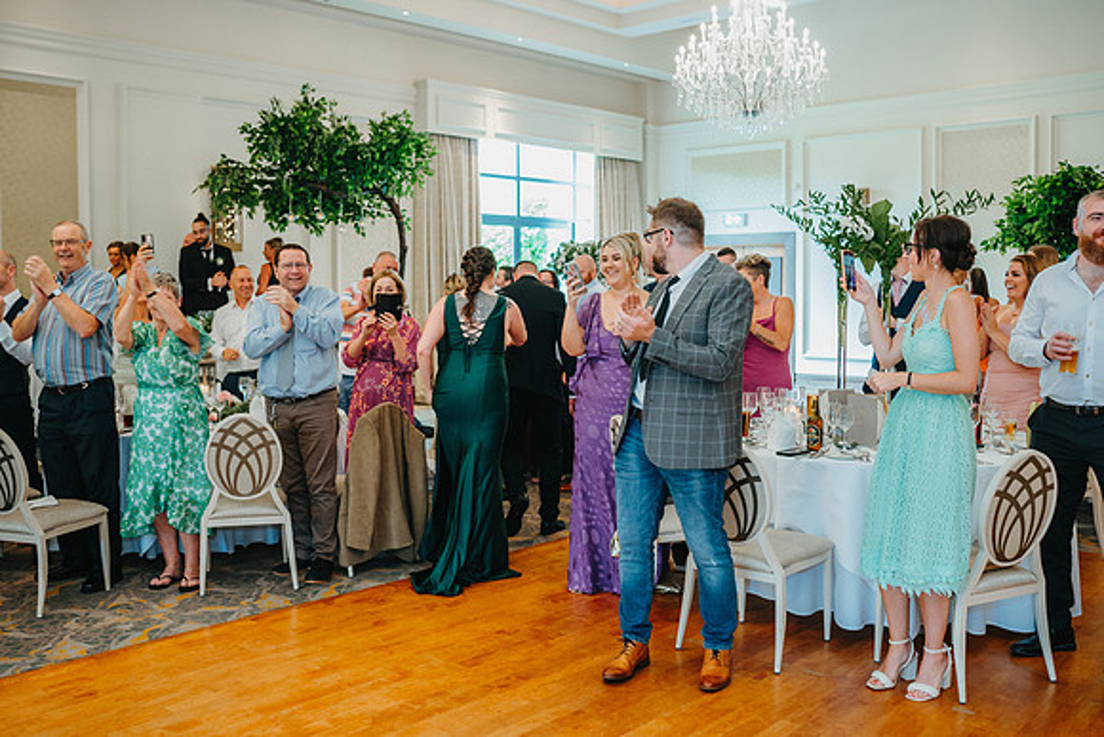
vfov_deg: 37.9
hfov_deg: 54.4
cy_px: 368
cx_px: 552
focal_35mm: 35
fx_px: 1074
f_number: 2.8
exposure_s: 1/125
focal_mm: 35
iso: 1600
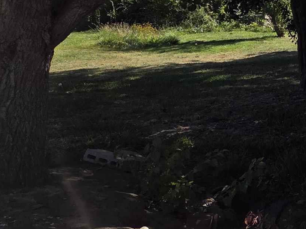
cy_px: -50
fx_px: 760
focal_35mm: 86
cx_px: 570
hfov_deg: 17.7
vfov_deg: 16.4
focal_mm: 5.4
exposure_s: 1/5129
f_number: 1.8
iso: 80
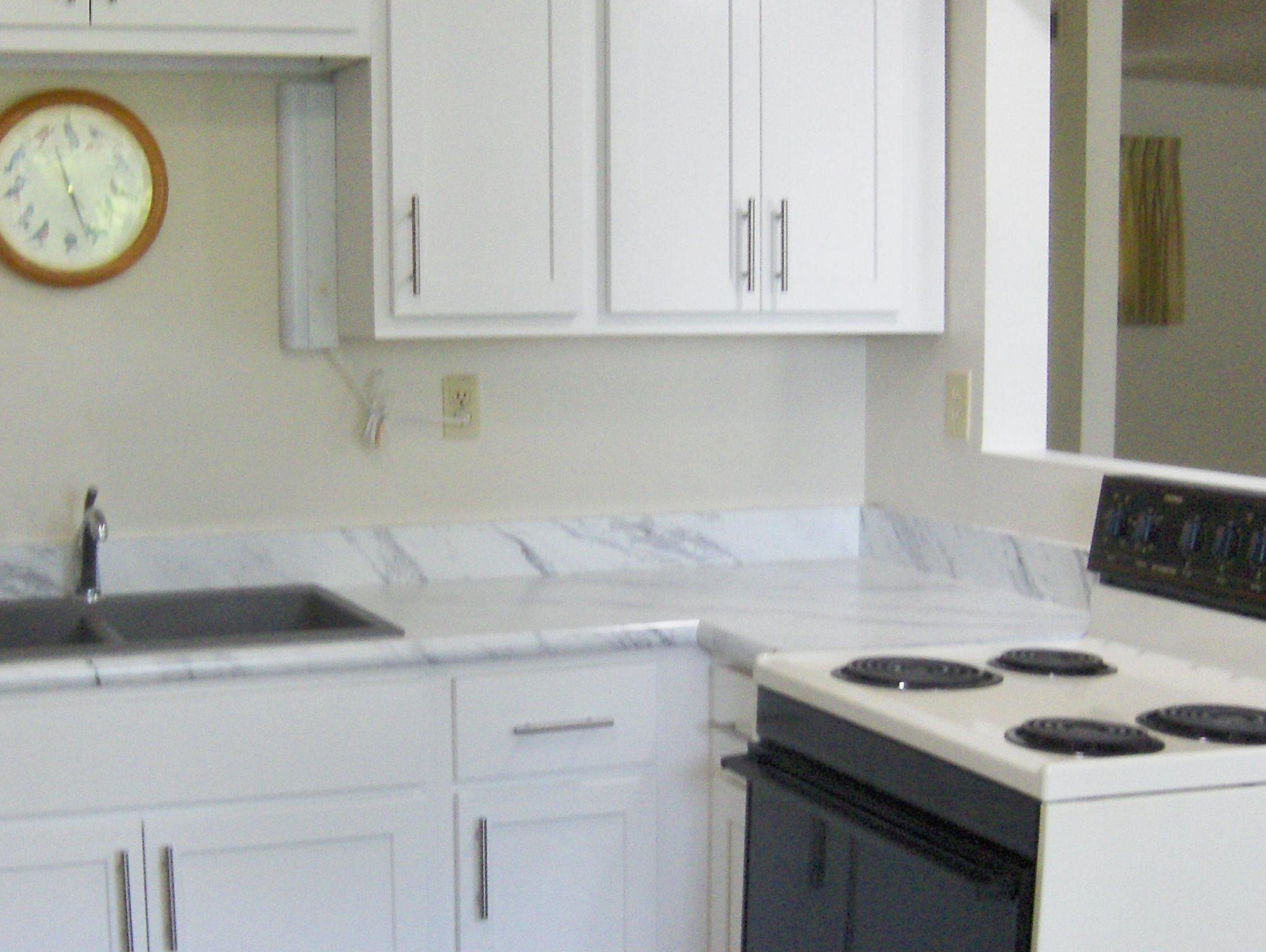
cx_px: 490
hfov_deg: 36.0
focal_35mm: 53
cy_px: 559
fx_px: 1941
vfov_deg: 27.5
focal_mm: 7.5
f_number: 2.8
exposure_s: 1/81.2
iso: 200
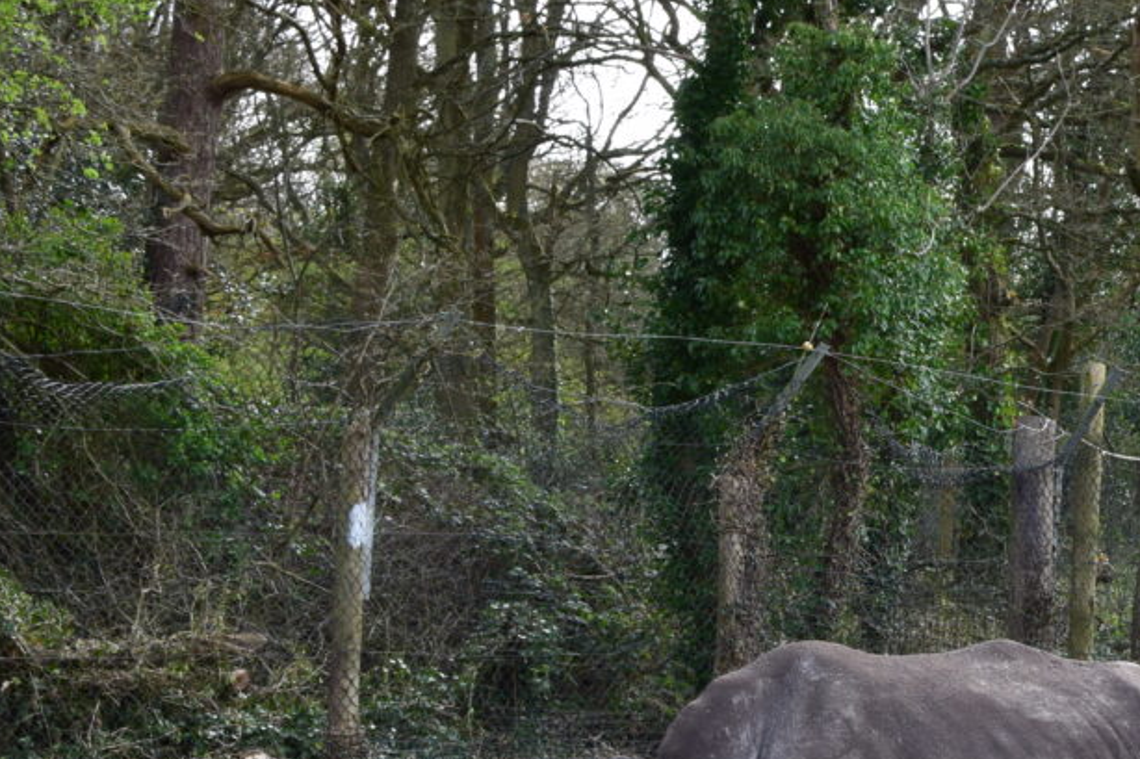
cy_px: 727
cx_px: 1320
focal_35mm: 123
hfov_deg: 16.1
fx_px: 3899
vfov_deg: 11.0
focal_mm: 35
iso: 400
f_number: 10
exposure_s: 1/200
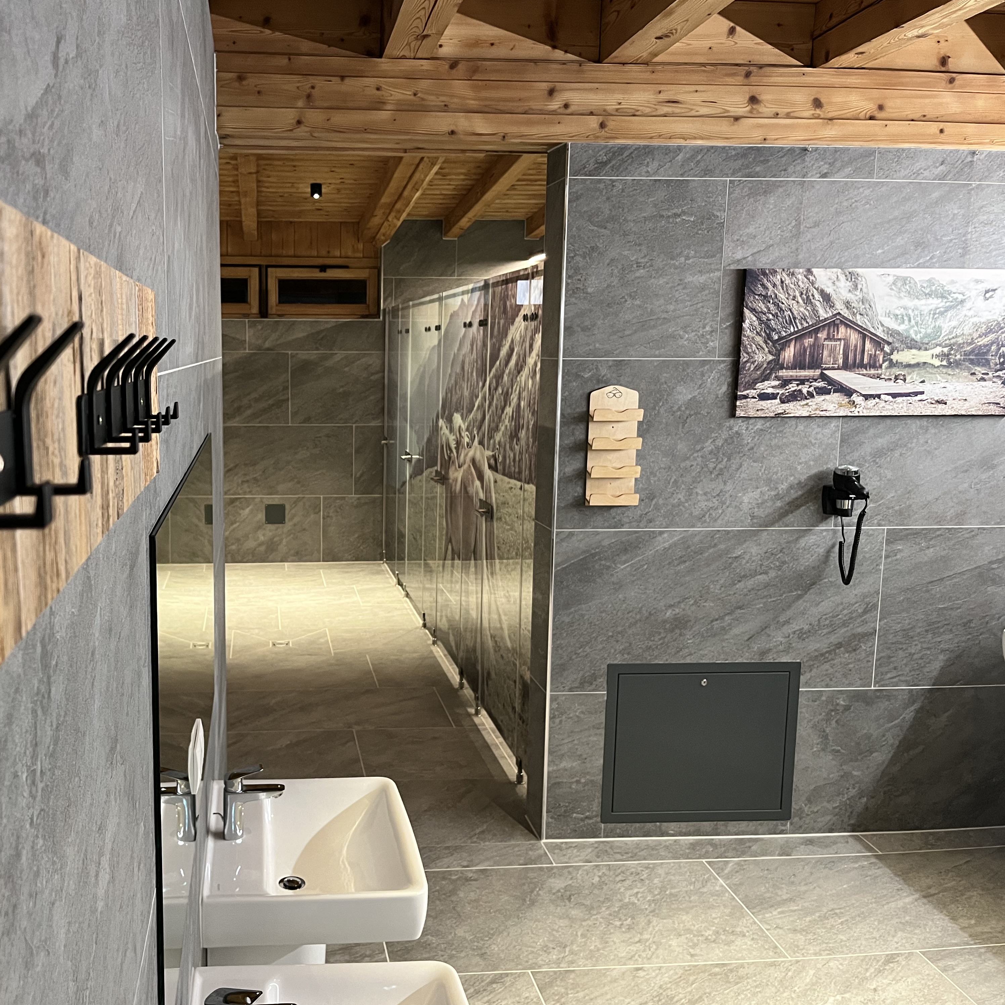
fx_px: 1018
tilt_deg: -8.7
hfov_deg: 51.6
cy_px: 501
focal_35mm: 31
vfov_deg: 52.5
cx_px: 339
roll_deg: +0.3
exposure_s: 1/33
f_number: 1.6
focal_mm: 5.1
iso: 400
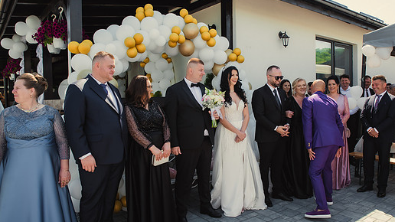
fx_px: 304
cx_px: 222
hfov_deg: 65.8
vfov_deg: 40.1
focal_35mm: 29
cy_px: 117
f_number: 6.3
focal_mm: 24
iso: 200
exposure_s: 1/160
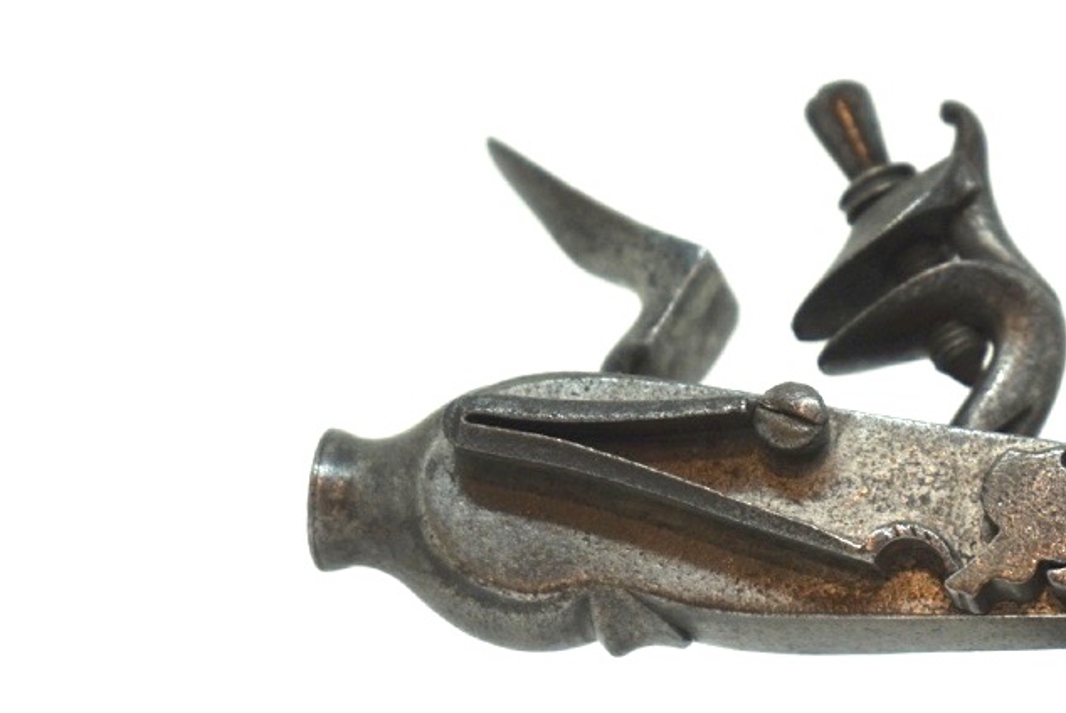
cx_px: 908
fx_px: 5720
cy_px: 397
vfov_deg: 7.1
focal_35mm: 193
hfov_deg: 10.6
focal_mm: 68
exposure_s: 1/160
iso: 250
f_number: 5.6
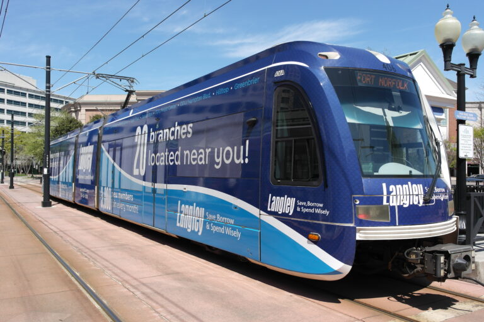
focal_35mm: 30
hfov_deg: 61.9
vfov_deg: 43.6
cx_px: 242
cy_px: 161
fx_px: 403
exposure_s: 1/320
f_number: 6.3
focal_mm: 20
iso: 100
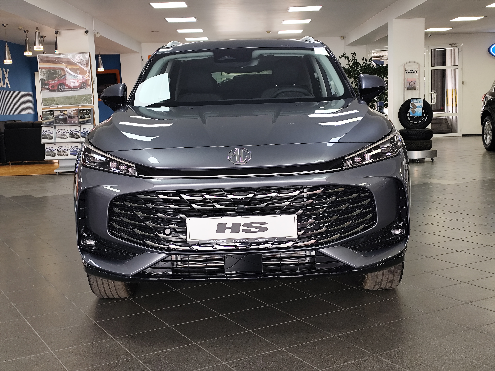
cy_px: 186
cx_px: 248
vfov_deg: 31.5
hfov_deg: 41.2
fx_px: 658
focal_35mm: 46
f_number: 1.65
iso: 125
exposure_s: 1/50
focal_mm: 6.19
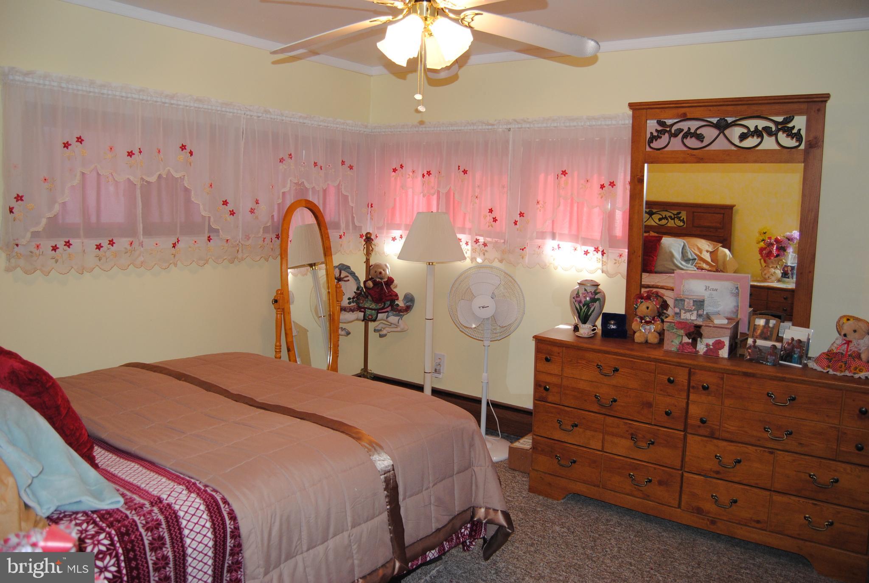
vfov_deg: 48.1
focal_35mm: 27
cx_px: 434
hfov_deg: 67.3
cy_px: 292
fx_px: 653
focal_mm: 18
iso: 400
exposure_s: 1/60
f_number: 4
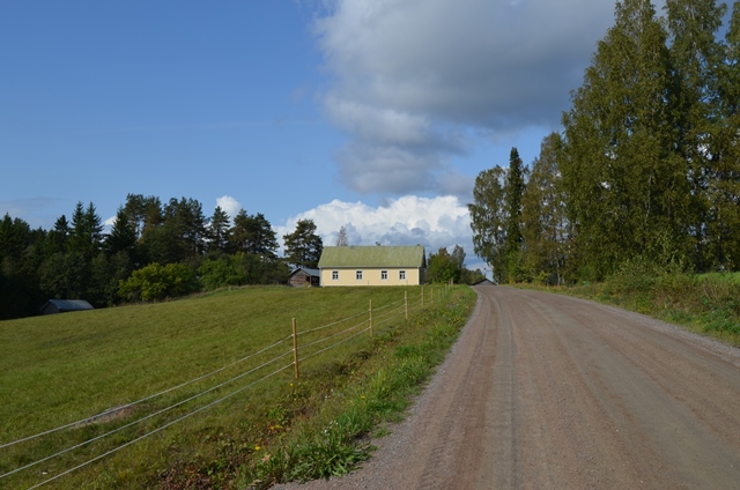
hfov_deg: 62.0
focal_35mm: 30
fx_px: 615
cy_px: 245
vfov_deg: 43.4
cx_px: 370
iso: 100
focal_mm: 20
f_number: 9
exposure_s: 1/320
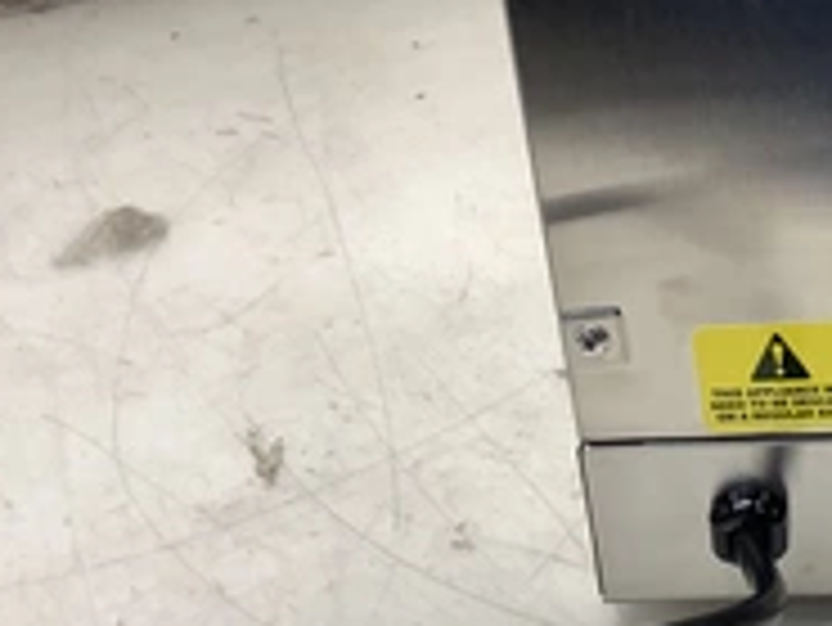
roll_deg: +4.5
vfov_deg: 21.9
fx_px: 1611
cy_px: 270
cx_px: 836
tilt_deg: -29.8
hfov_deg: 27.3
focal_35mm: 67
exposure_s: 1/60
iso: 64
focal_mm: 3.3
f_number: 2.4
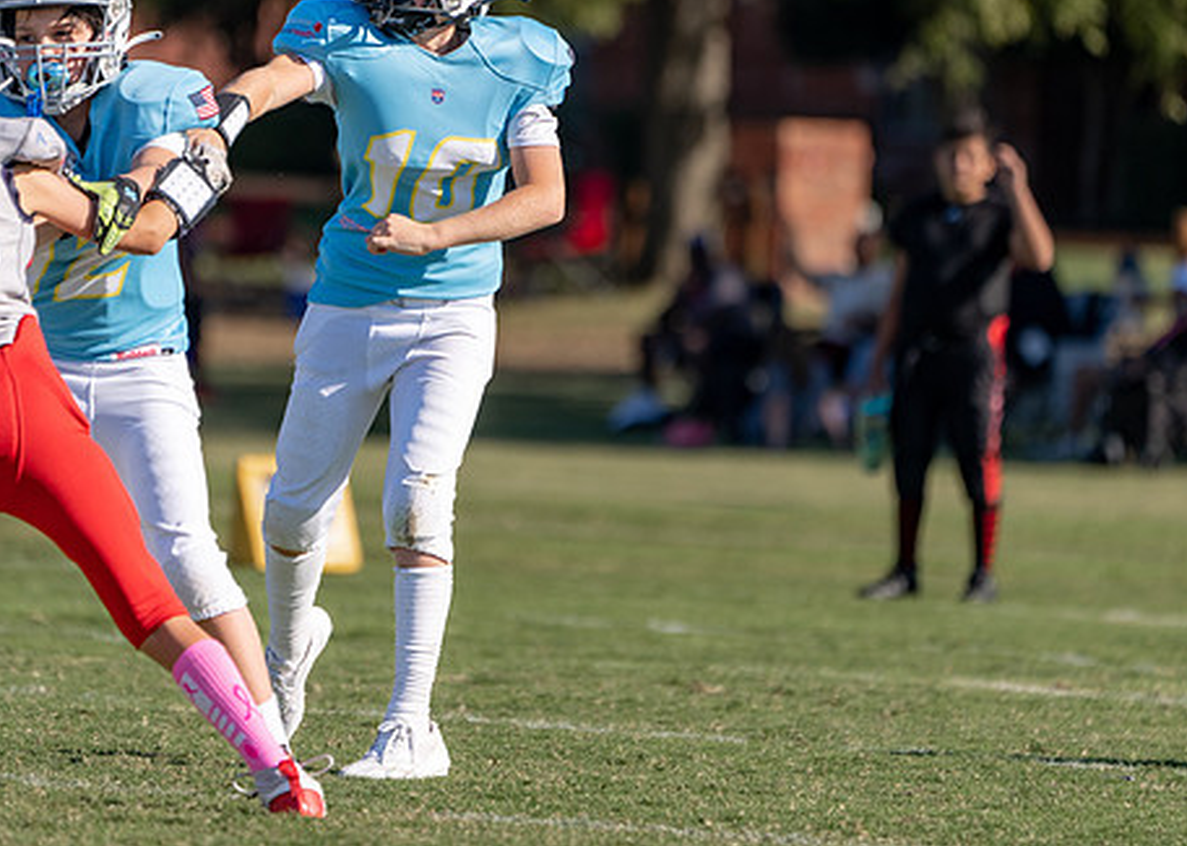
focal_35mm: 608
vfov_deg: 2.4
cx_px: 483
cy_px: 273
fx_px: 20482
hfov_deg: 3.3
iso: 200
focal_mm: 382
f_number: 5.6
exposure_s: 1/1250
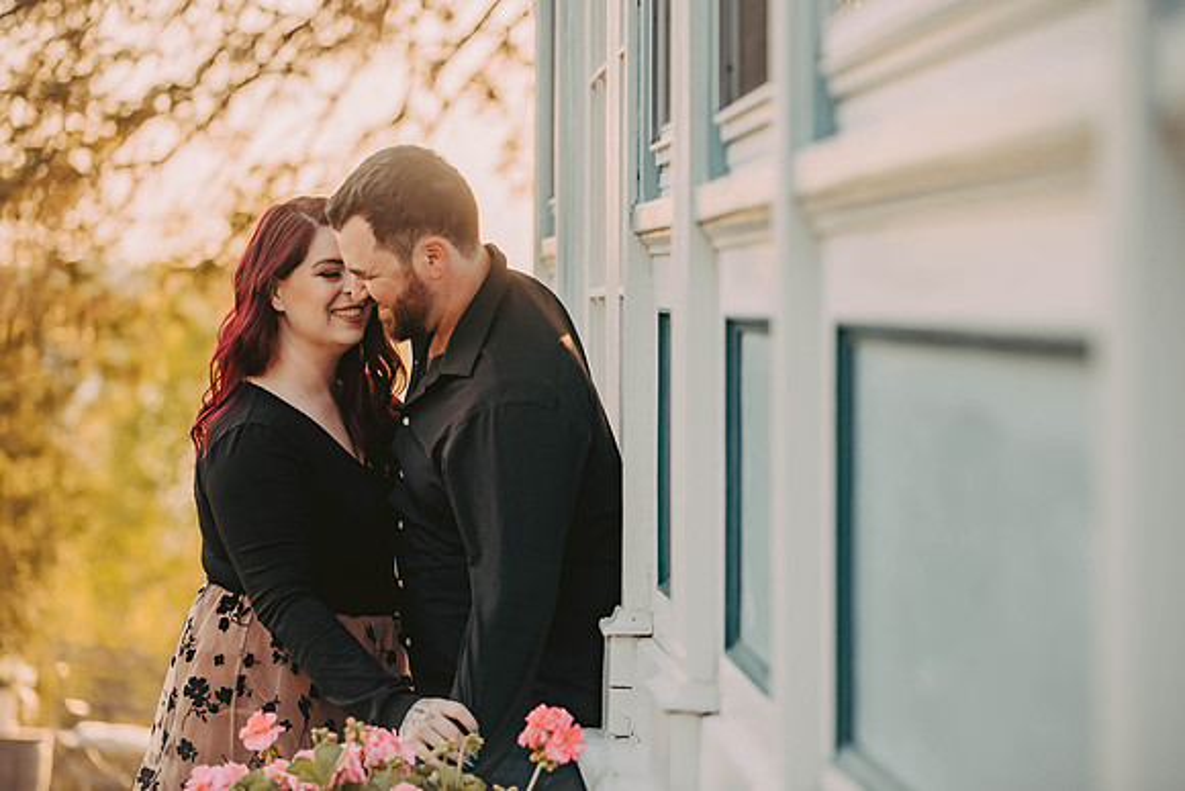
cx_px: 592
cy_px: 396
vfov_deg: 12.8
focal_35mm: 107
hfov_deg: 19.1
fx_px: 3517
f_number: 2.8
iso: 250
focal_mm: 105
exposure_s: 1/1250
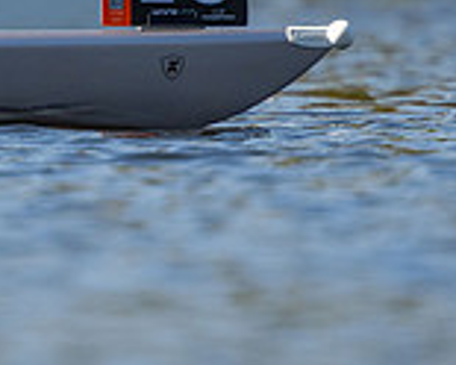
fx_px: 42620
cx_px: 6
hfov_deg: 0.6
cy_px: -54
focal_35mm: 3158
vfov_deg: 0.5
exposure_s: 1/2500
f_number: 4
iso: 320
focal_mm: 600
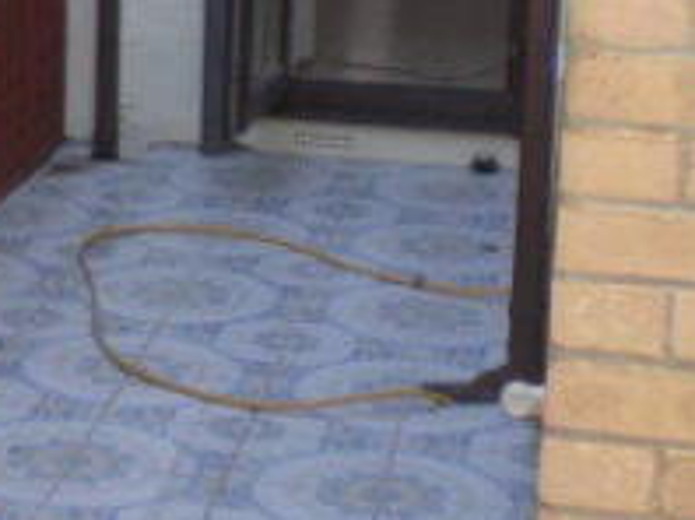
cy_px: -19
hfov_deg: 16.8
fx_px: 2246
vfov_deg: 13.0
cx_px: -149
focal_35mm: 112
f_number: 3.1
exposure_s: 1/80
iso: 100
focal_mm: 6.3
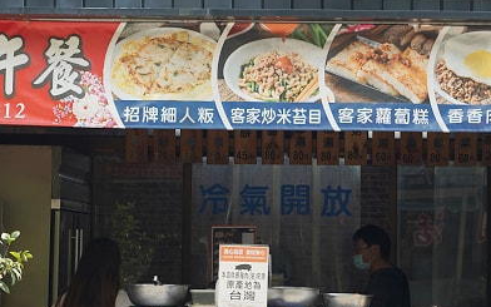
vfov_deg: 9.8
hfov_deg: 15.6
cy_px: 174
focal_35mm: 134
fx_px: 1793
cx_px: 202
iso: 125
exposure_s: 1/160
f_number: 4
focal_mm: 43
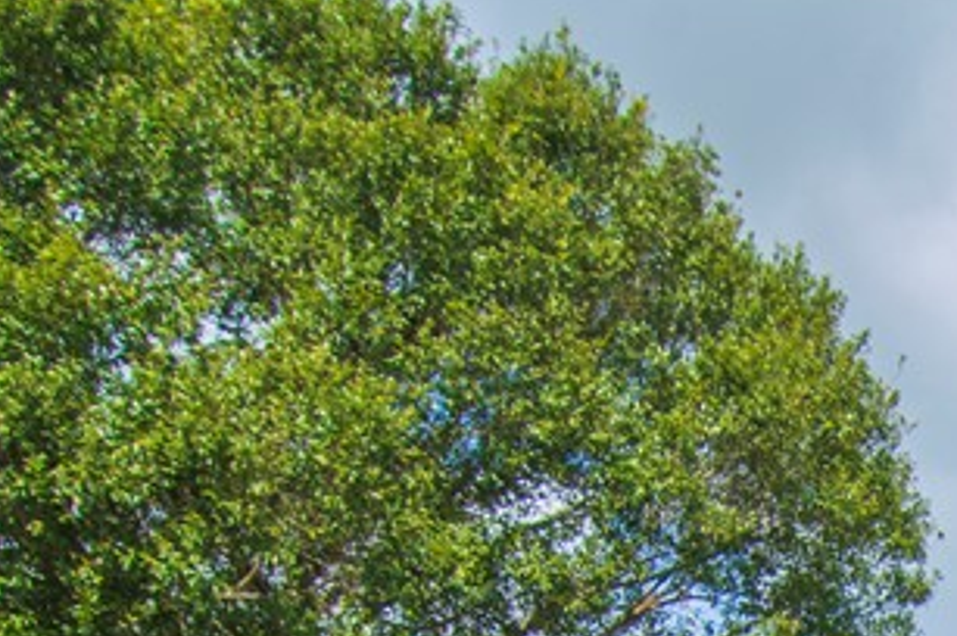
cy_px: 1107
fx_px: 2257
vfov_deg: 14.3
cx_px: 1347
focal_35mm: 85
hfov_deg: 21.0
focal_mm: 16
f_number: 8
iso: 100
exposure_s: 1/250
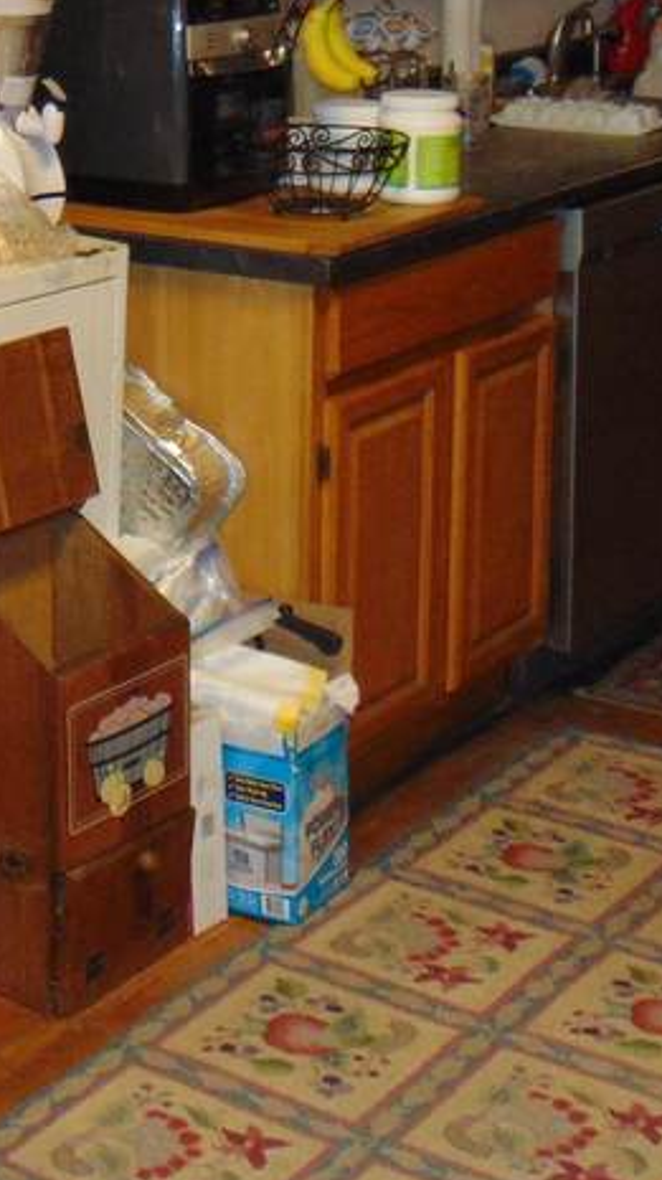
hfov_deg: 15.6
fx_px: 2344
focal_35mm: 75
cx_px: -96
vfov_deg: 27.5
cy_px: 193
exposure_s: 1/30
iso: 200
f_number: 3
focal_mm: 4.5
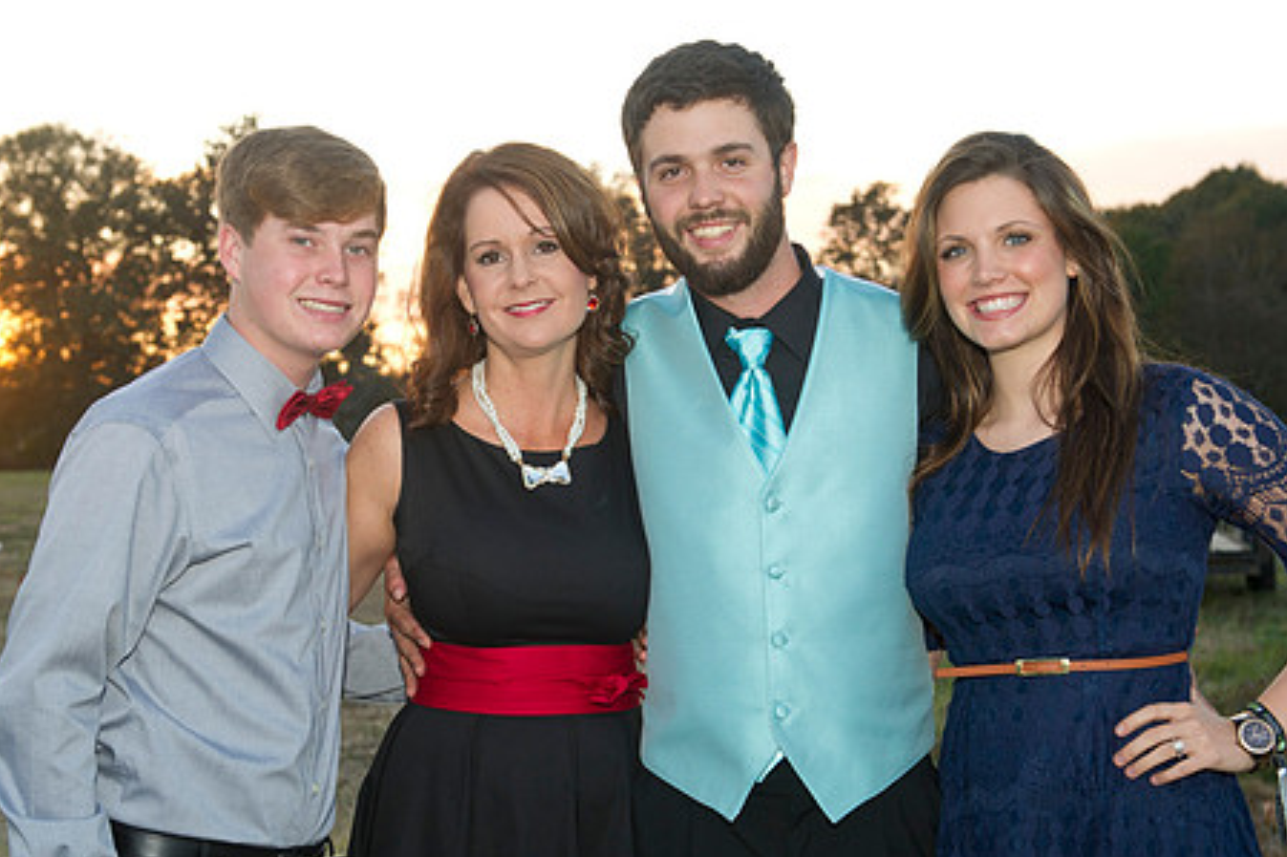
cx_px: 636
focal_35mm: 62
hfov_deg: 32.4
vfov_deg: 21.9
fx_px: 2216
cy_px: 527
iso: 640
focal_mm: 48
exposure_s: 1/160
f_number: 5
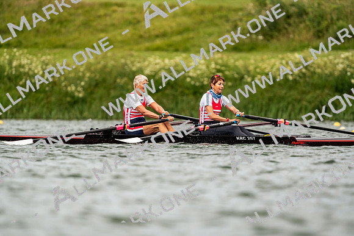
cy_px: 118
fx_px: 5901
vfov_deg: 2.3
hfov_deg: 3.4
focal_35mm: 600
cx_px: 177
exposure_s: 1/2000
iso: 400
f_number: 6.3
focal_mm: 600
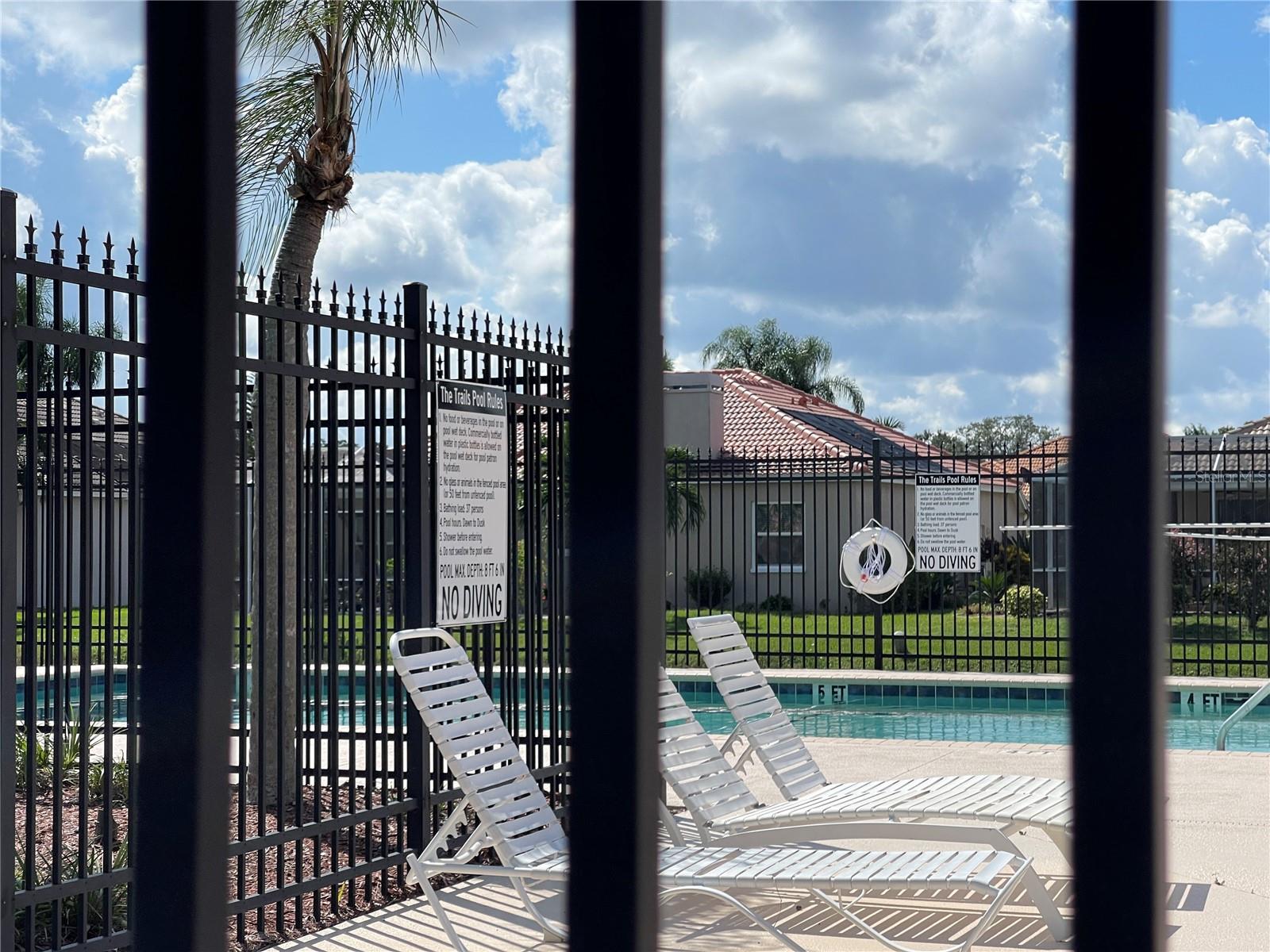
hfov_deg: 30.3
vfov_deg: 22.9
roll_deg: +0.4
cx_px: 635
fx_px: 2348
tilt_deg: -0.3
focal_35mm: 64
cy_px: 476
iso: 20
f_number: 2.2
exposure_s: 1/1908
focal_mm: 7.5
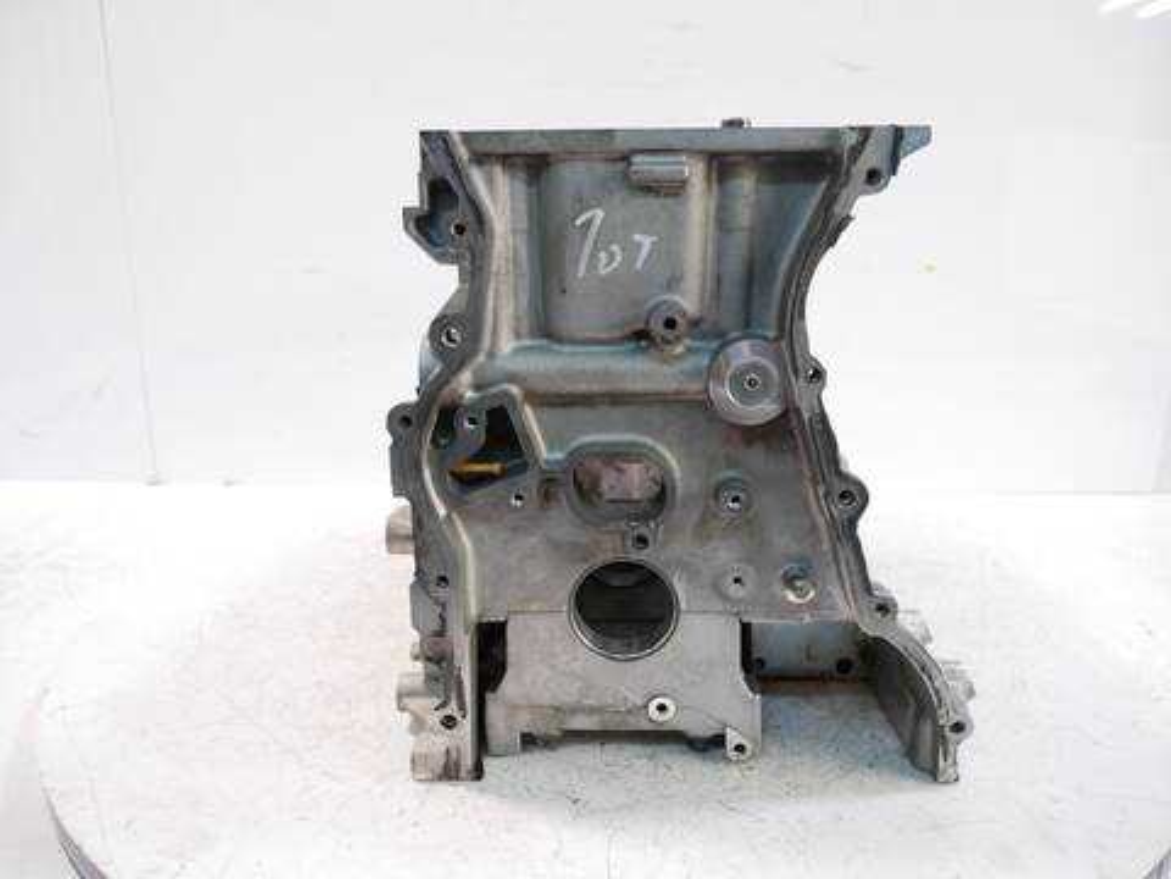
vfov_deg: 53.1
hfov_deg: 67.3
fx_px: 880
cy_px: 440
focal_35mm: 26
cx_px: 586
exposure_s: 1/60
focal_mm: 13
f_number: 3.5
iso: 1250
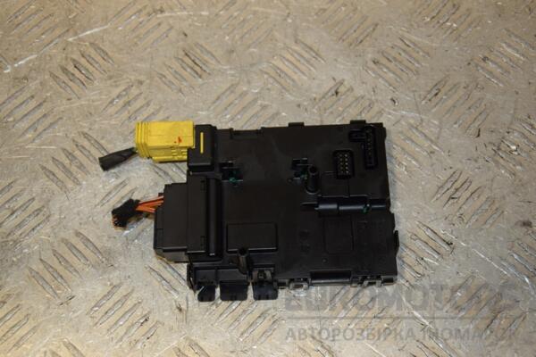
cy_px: 178
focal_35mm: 57
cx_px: 268
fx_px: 849
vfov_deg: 23.8
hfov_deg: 35.1
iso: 800
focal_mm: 38
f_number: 5.6
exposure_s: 1/200
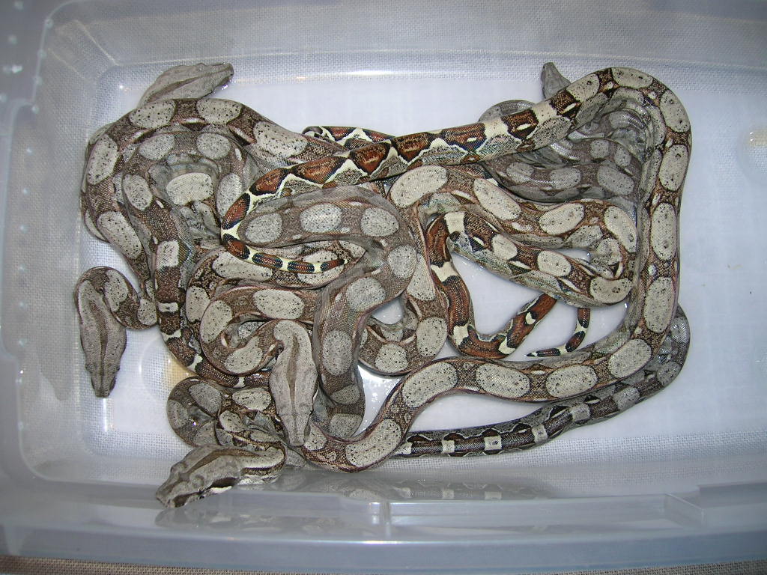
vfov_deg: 41.8
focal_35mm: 34
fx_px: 753
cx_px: 384
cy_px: 288
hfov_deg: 54.0
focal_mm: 5.7
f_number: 2.9
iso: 50
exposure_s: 1/60.1
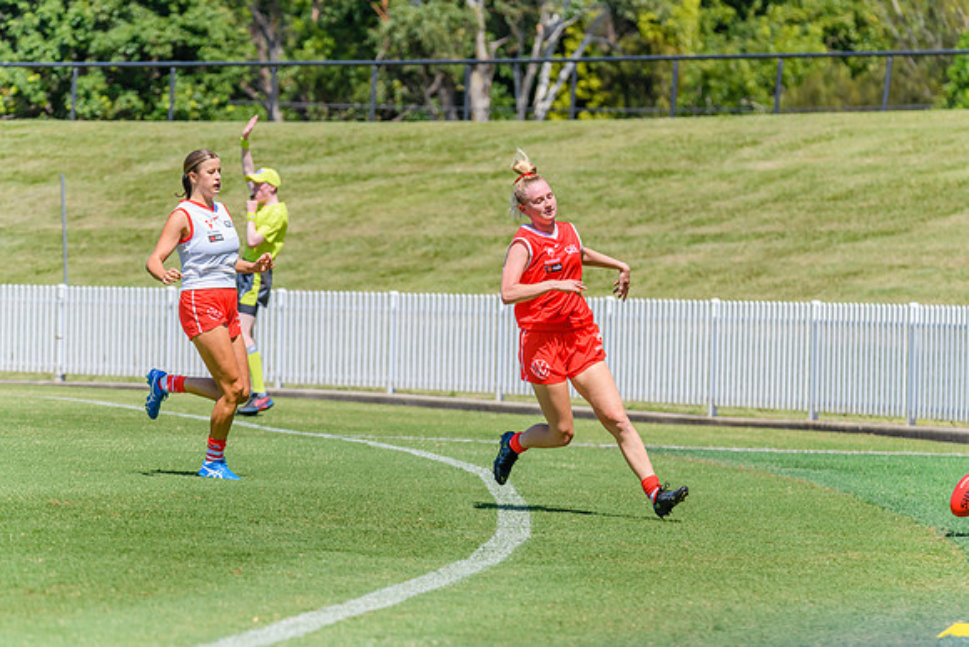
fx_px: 7538
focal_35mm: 280
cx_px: 484
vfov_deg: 4.9
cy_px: 324
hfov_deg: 7.4
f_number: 9
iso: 800
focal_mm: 280
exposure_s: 1/2000
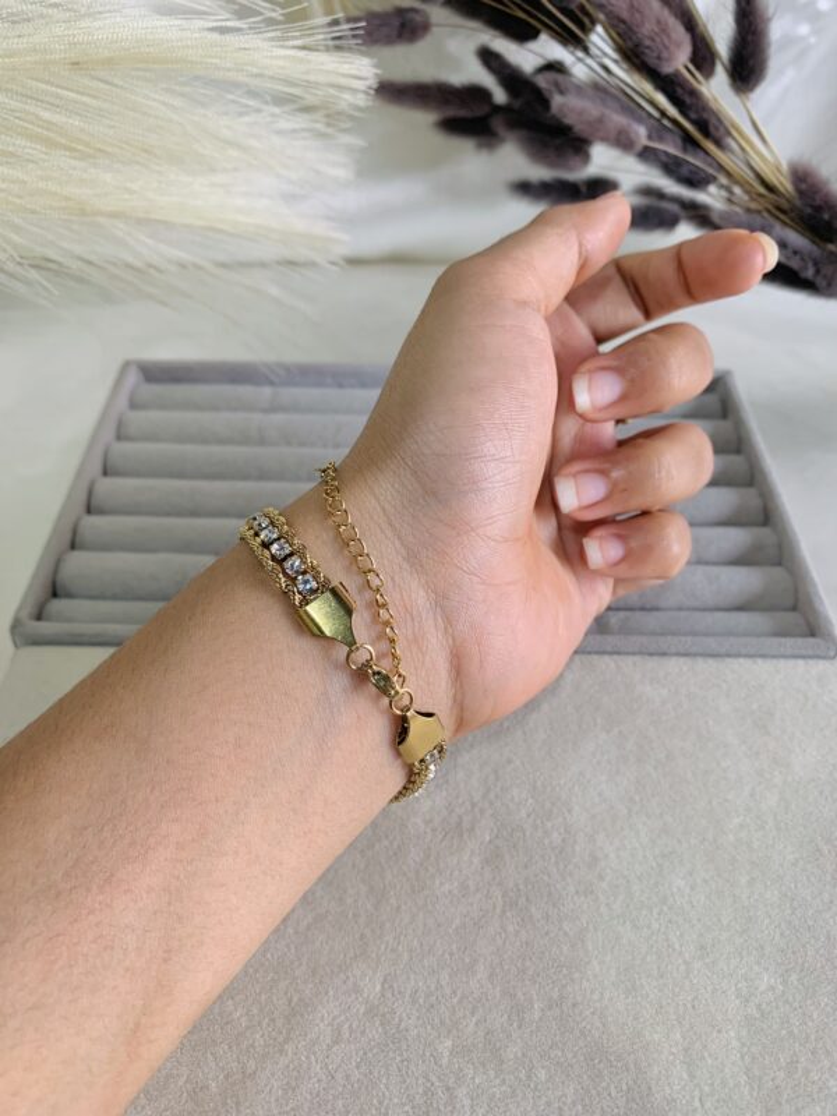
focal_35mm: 26
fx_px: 838
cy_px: 558
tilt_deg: -48.8
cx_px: 418
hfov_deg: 53.1
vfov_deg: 67.3
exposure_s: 1/100
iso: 100
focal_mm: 4.25
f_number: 1.8
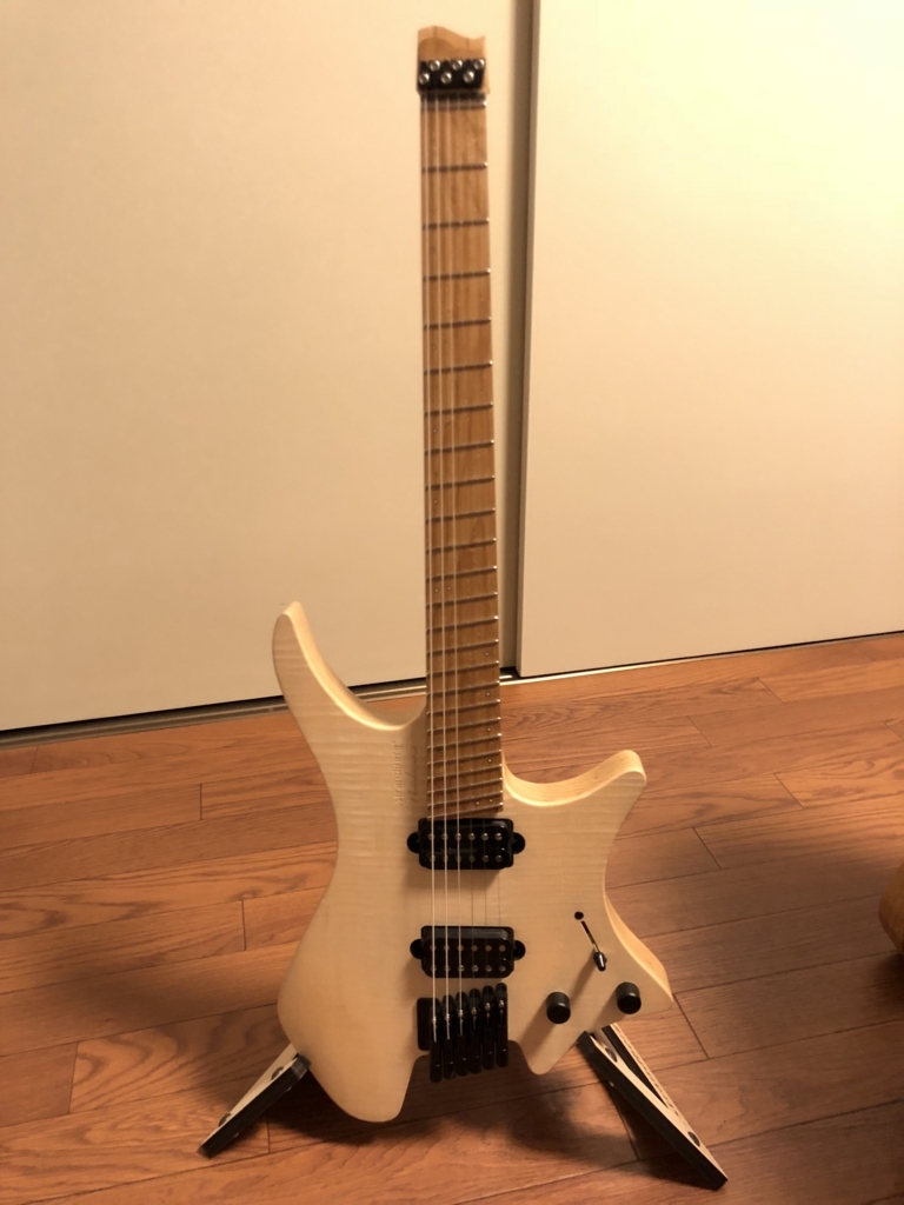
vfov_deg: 63.4
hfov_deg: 49.7
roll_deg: -0.1
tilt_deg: -25.4
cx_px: 452
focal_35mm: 28
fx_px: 975
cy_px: 602
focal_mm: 4
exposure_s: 1/5
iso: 100
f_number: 1.8
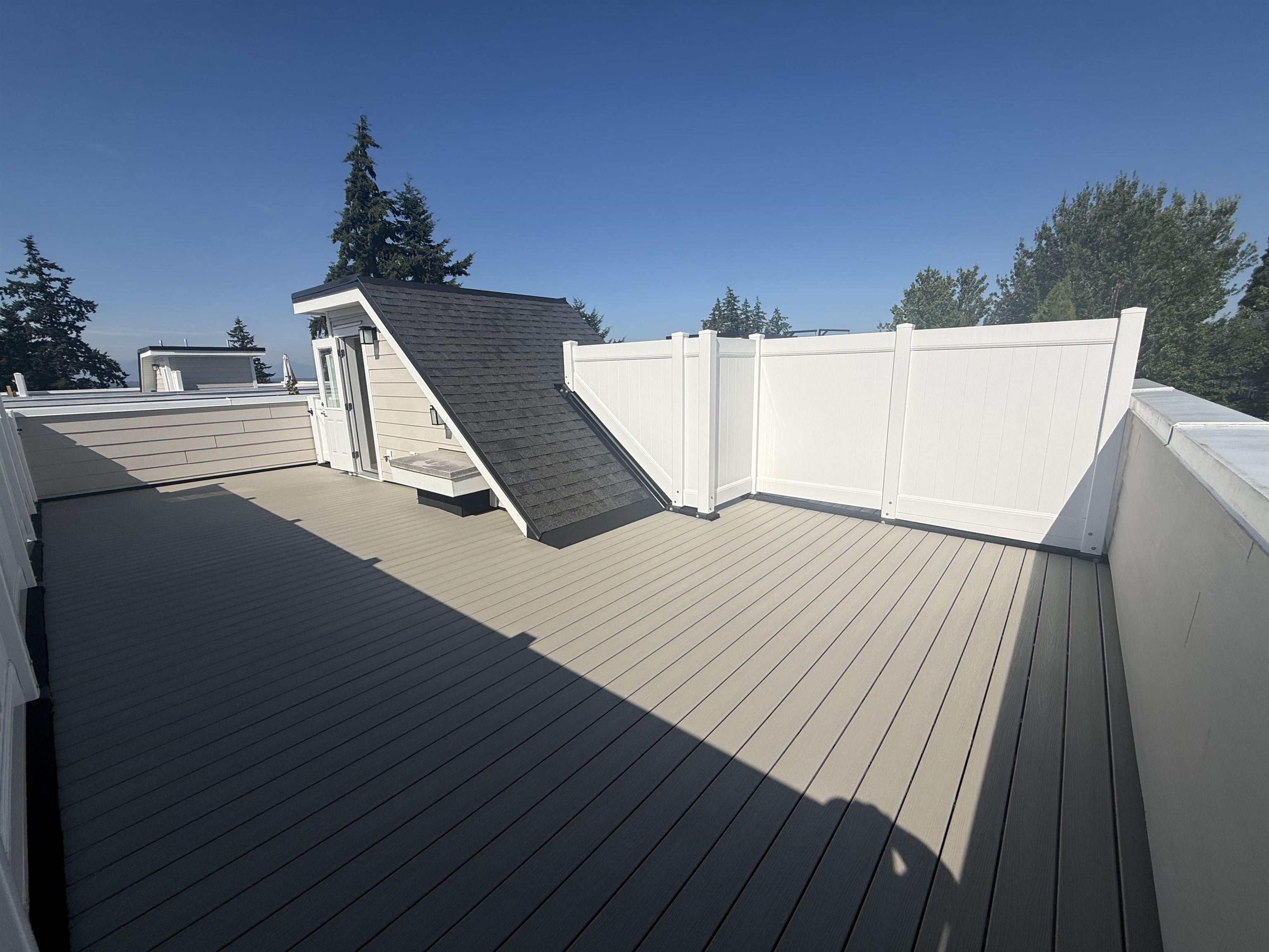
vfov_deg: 85.7
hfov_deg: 102.1
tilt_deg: -12.7
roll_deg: +1.5
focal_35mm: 14
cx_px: 634
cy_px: 476
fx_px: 513
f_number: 2.2
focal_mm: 2.22
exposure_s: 1/5618
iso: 40
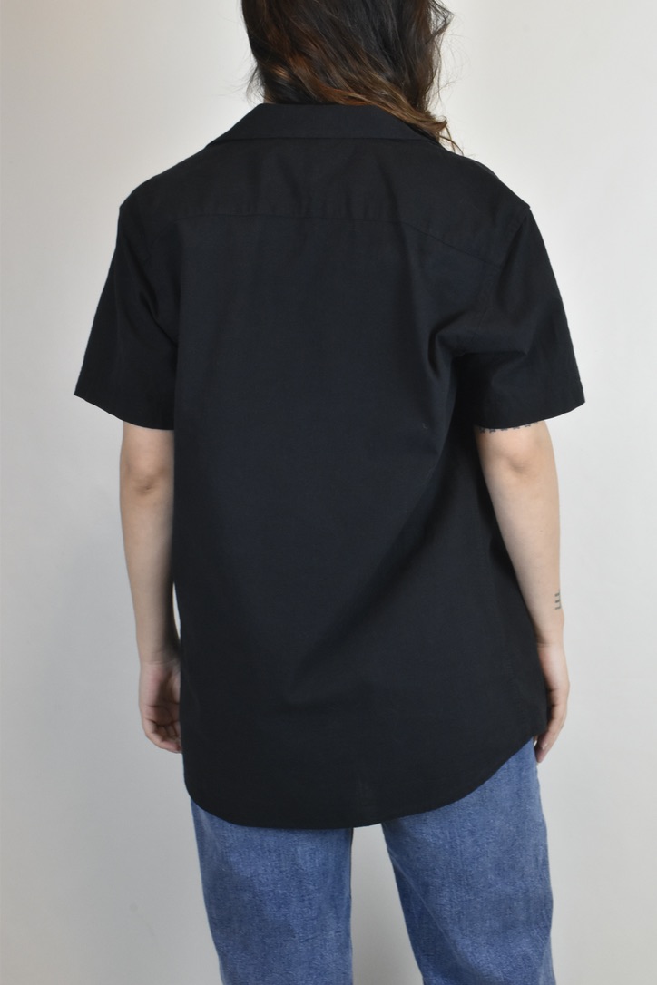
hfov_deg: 26.5
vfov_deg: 38.9
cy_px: 492
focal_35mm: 51
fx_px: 1396
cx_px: 328
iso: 1600
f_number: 18
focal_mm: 34
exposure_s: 1/30
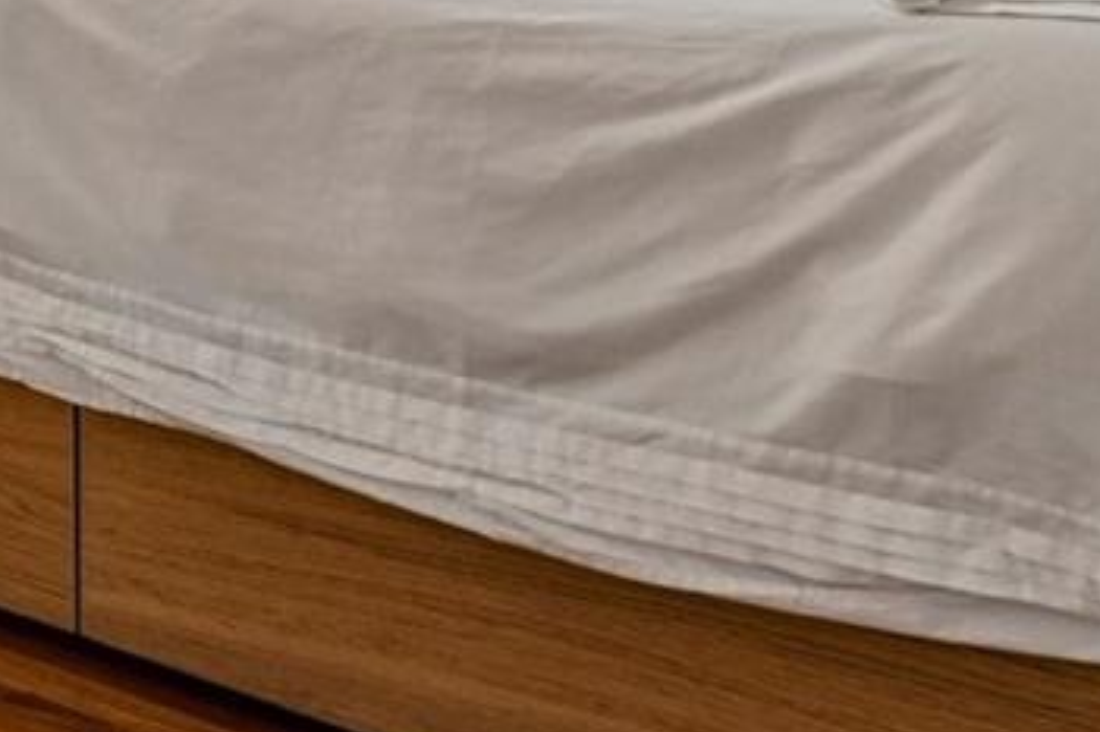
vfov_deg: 18.0
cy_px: -487
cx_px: -770
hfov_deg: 22.2
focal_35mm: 64
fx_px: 1955
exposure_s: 1/15
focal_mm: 14
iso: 360
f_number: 10
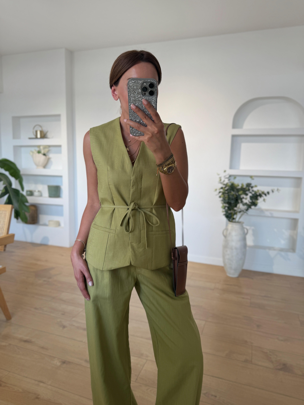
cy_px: 202
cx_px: 152
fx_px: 281
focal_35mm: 24
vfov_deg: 71.6
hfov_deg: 56.8
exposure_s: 1/121
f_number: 1.78
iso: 50
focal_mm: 6.76
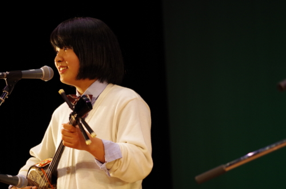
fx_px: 2140
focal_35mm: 270
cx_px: 143
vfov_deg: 5.1
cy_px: 94
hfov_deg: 7.6
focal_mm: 180
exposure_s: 1/250
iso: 1600
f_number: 5.6
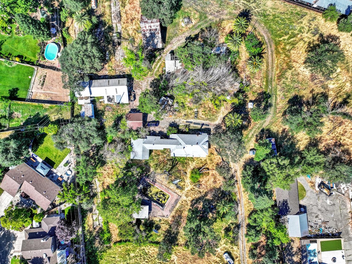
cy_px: 132
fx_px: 244
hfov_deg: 71.6
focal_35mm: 24
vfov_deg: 56.8
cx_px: 176
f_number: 2.8
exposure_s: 1/1250
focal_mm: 12.3
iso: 120
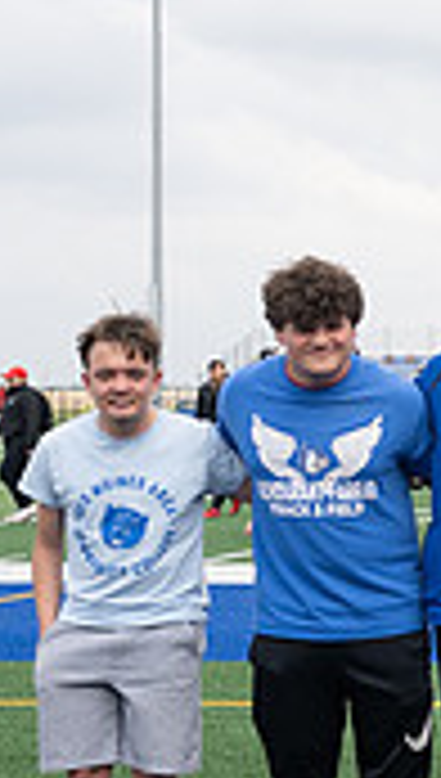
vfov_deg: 17.5
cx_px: 1031
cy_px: 377
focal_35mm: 122
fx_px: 2523
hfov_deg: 9.1
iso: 200
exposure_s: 1/500
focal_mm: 25.5
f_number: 4.5
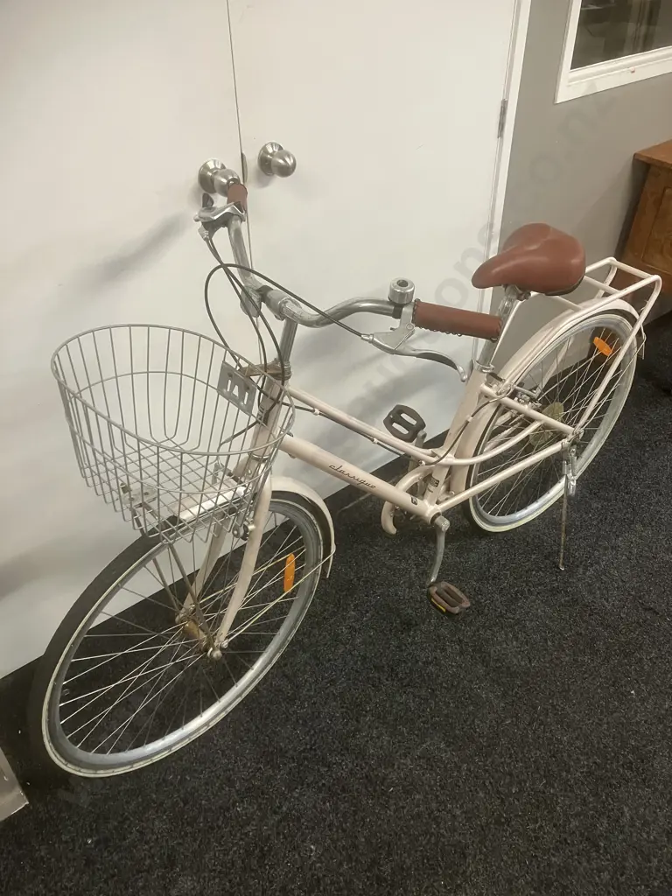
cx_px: 336
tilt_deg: -36.1
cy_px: 448
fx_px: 725
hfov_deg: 49.7
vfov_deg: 63.4
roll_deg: -0.9
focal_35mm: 28
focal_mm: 3.99
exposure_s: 1/50
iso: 160
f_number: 1.8
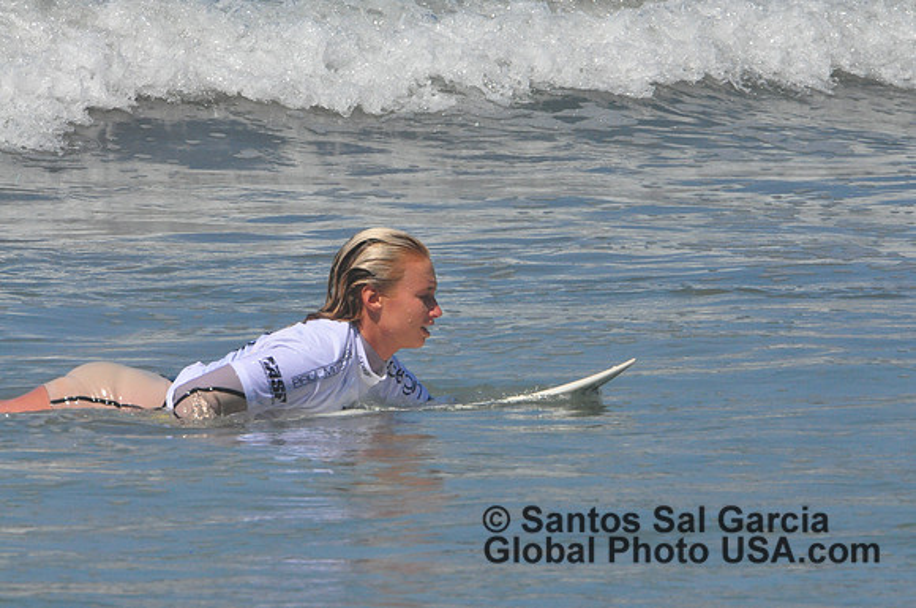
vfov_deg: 1.7
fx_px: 20962
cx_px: 458
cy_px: 304
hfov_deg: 2.5
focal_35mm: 825
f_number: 18
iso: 1250
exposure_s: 1/1000
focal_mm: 550
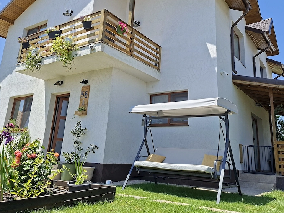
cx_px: 152
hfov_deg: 58.3
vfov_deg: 45.0
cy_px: 79
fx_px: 254
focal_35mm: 31
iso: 40
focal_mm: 5.54
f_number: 1.8
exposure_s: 1/1587
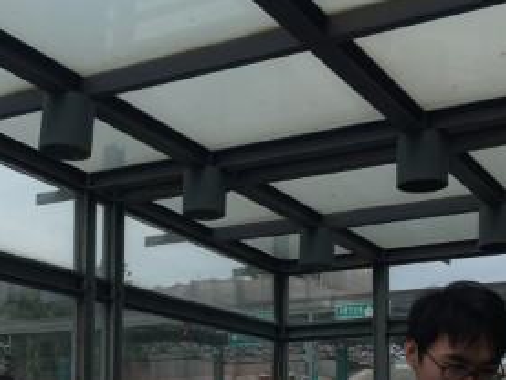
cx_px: 142
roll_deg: +0.1
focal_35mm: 67
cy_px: 347
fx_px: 980
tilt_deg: +6.2
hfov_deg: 28.6
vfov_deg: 21.4
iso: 25
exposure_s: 1/1115
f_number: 2.2
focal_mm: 4.15
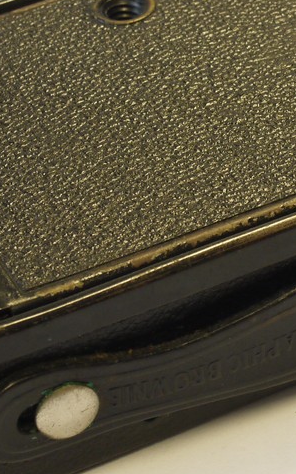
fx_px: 2079
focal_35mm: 161
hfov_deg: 8.1
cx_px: 205
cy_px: 173
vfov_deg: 13.0
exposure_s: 1/13
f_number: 9
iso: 400
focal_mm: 30
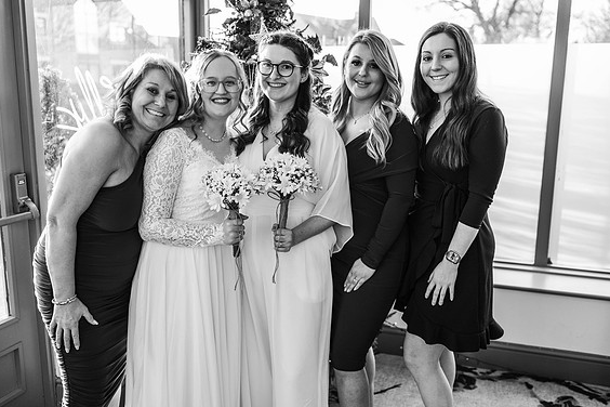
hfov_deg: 53.1
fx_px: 610
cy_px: 200
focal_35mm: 36
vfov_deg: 36.9
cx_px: 299
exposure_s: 1/200
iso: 560
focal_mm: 35
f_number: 2.2
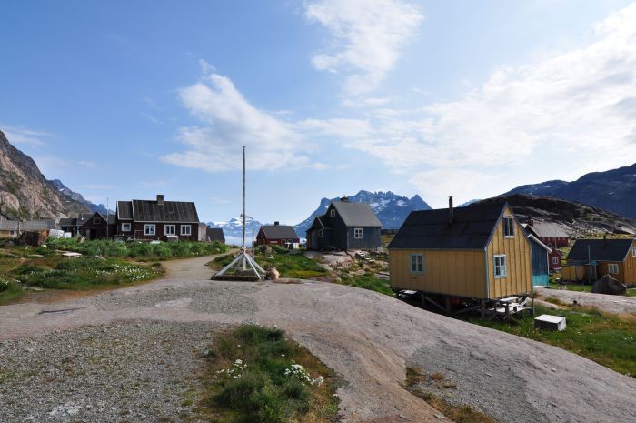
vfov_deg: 59.4
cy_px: 212
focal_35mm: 21
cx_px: 318
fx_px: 371
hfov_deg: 81.3
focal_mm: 14
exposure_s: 1/400
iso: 200
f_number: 11
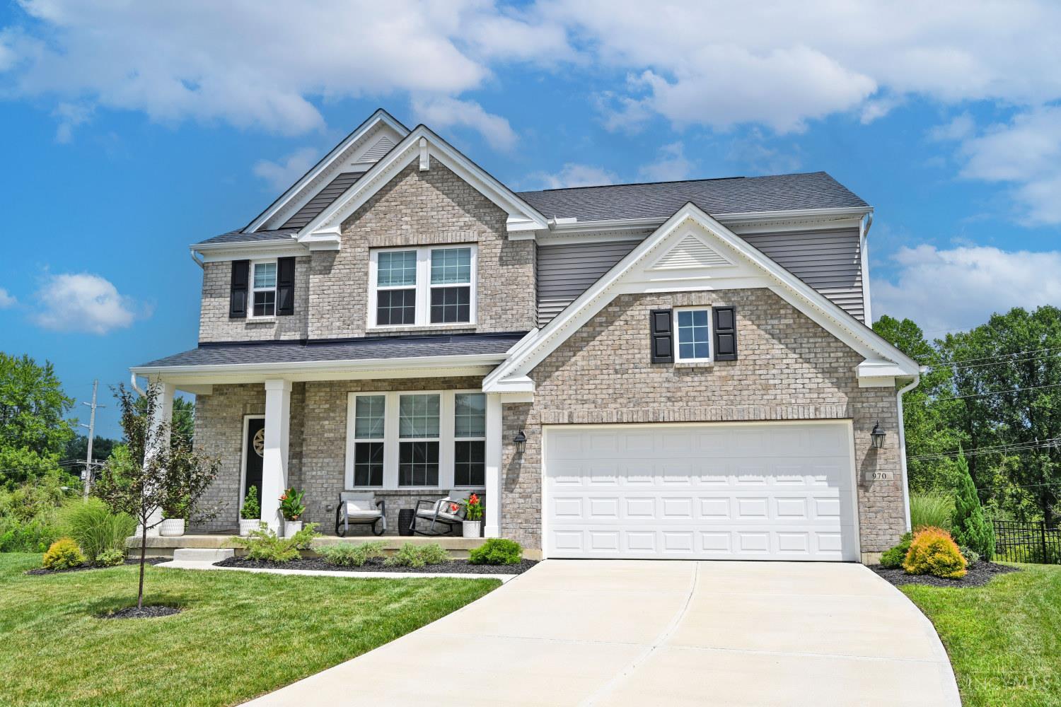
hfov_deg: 61.9
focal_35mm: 30
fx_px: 884
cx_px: 530
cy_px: 354
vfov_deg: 43.6
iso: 100
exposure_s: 1/500
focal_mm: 30
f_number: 8
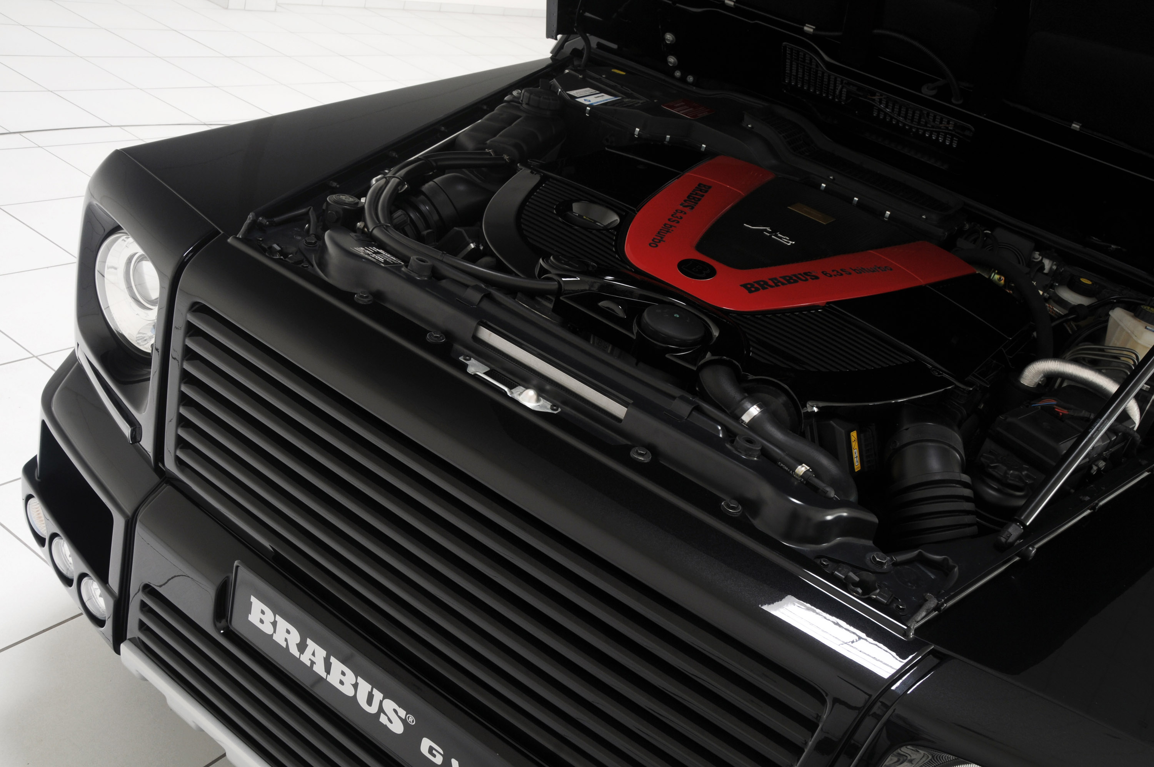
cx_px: 577
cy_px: 384
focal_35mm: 33
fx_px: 1057
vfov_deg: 39.9
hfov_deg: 57.3
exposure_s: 2
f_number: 13
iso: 200
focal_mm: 22
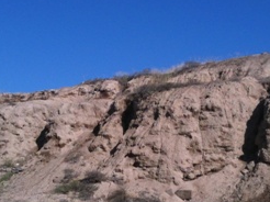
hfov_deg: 33.2
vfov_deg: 25.6
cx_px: 69
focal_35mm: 57
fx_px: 444
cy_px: 80
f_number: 2.8
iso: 64
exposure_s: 1/1765
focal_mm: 3.85
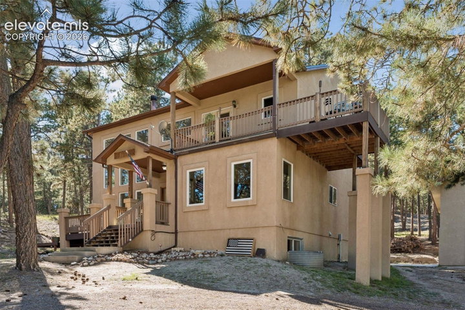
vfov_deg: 47.9
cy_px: 155
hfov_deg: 67.4
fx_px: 349
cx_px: 232
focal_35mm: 27
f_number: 9
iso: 400
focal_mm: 27
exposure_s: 1/200
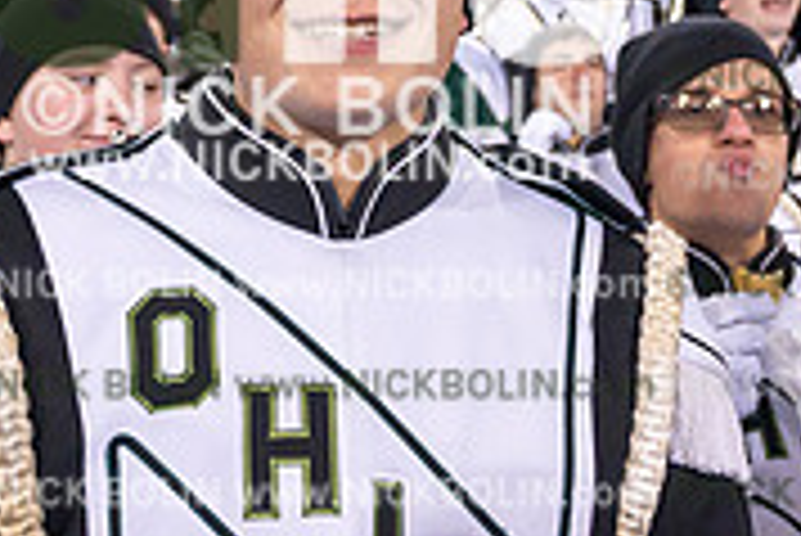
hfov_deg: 25.9
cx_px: 306
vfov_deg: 17.0
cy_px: -32
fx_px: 1737
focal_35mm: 78
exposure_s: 1/640
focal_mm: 24
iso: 5000
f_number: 4.5
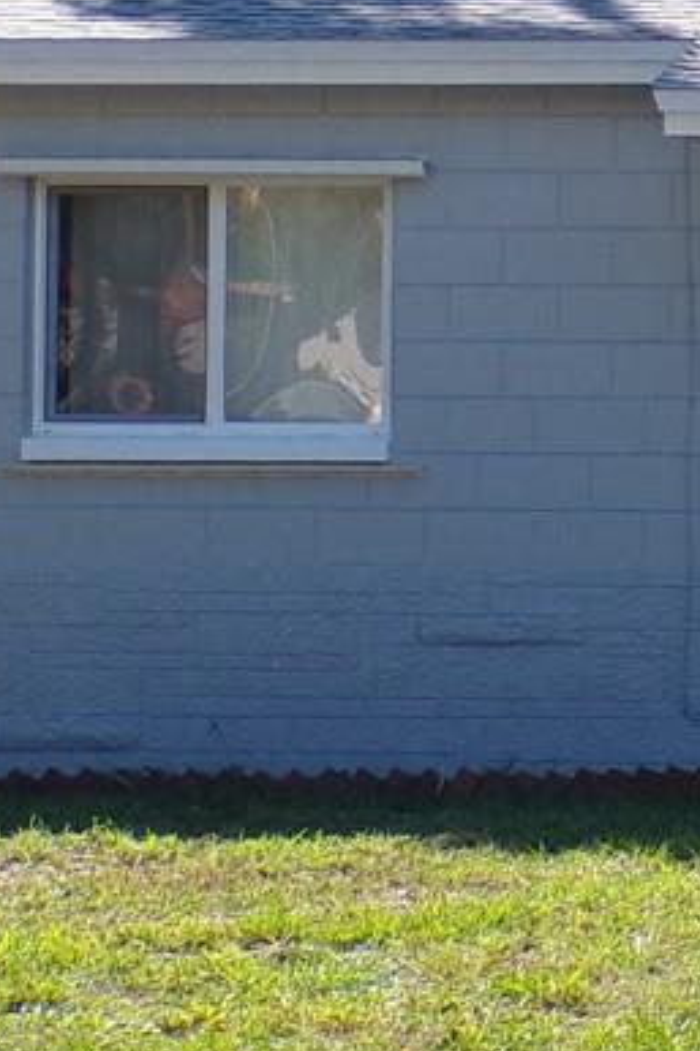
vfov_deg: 11.3
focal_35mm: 181
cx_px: 1403
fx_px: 5283
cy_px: 327
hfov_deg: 7.3
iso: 100
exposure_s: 1/550
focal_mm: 7.6
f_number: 3.4
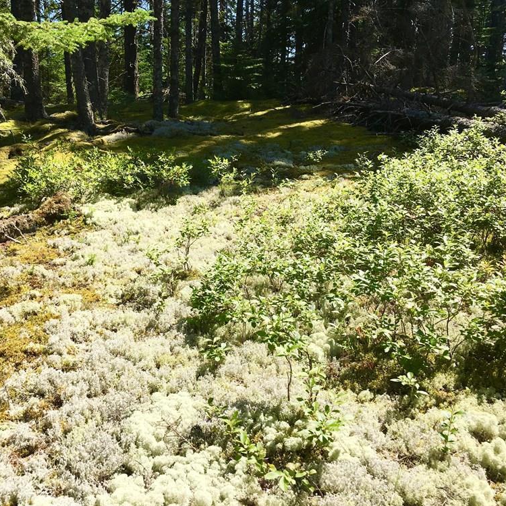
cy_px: 248
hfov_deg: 46.8
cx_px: 193
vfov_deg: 47.2
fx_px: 579
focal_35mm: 35
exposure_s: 1/986
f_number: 2.2
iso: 25
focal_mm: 4.15
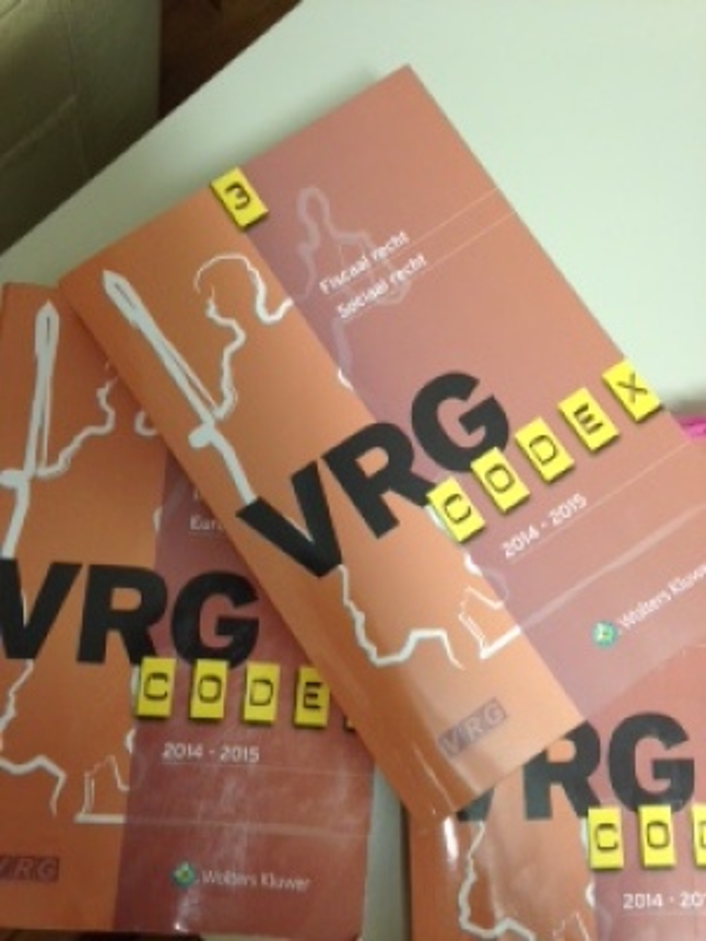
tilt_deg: -80.8
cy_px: 470
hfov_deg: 42.9
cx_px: 353
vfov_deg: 55.4
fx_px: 897
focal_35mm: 33
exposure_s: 1/20
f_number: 2.4
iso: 160
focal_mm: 4.12
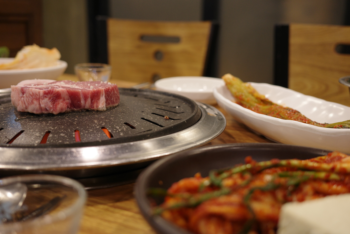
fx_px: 389
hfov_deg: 48.5
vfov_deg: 33.4
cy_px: 117
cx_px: 175
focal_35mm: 40
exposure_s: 1/40
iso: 400
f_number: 2.8
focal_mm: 26
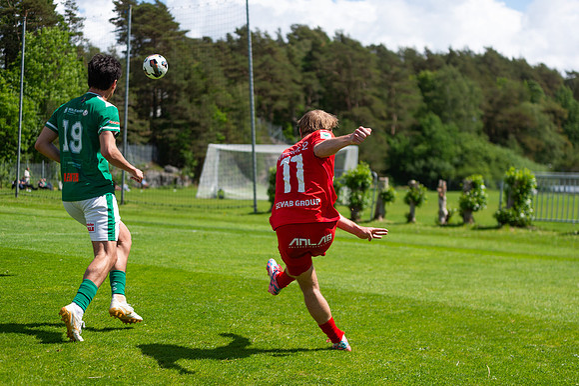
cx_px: 290
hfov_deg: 28.3
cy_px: 193
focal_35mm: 71
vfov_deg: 19.1
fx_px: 1147
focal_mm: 70
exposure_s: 1/2000
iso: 125
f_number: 3.2
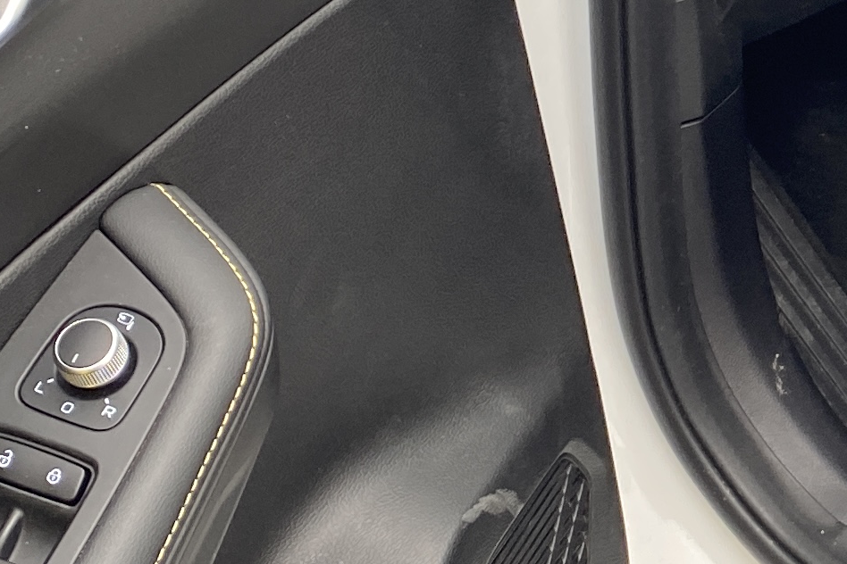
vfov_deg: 11.9
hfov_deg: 16.8
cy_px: 107
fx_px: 2705
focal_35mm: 115
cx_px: 1090
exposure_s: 1/122
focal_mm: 4.25
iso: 80
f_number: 1.8
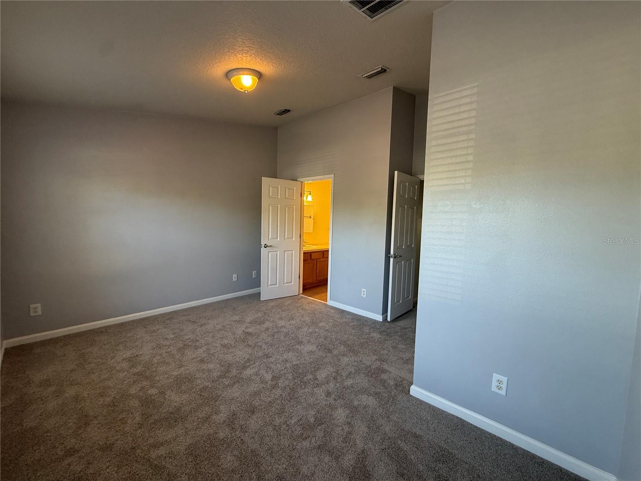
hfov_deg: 102.1
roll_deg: -2.1
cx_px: 320
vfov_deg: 85.7
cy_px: 240
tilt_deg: -4.3
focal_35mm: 14
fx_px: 259
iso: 250
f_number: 2.2
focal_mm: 2.22
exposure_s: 1/120
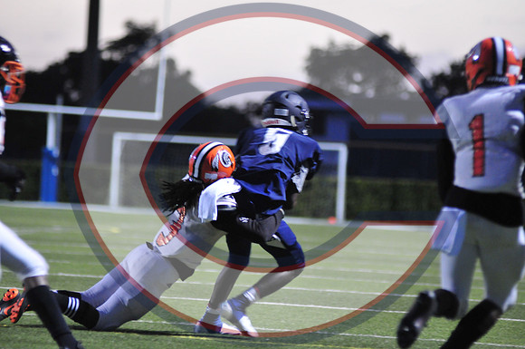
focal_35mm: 232
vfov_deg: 5.9
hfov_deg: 8.9
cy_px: 174
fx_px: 3386
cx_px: 262
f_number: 2.8
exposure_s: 1/125
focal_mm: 155
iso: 1600
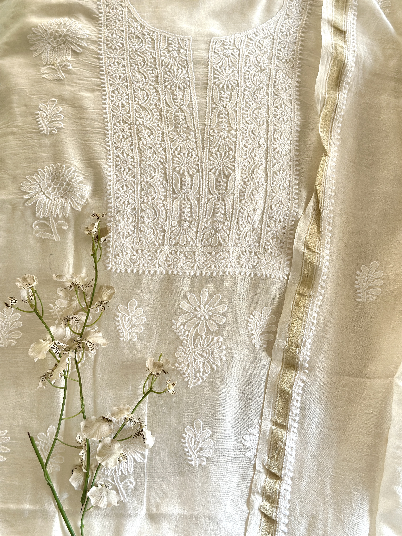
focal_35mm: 48
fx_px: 743
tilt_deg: -60.7
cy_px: 268
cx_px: 201
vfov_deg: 39.7
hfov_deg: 30.3
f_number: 1.78
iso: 125
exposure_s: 1/92
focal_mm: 6.86
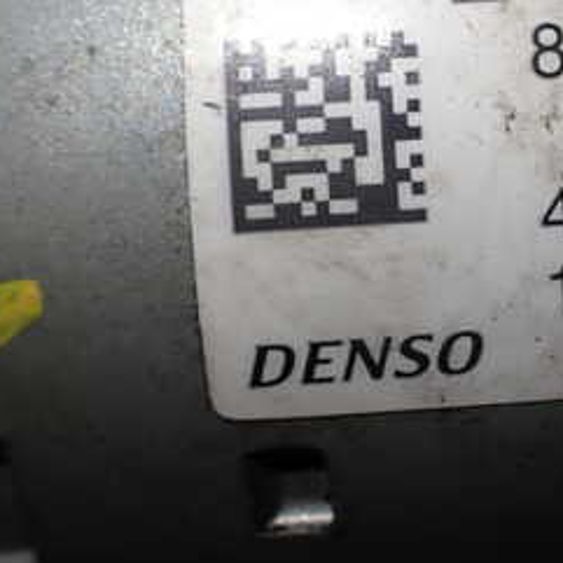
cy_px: 189
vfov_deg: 26.0
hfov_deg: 24.2
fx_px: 1214
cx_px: 638
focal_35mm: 66
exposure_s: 1/200
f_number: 2.3
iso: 100
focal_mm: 5.4
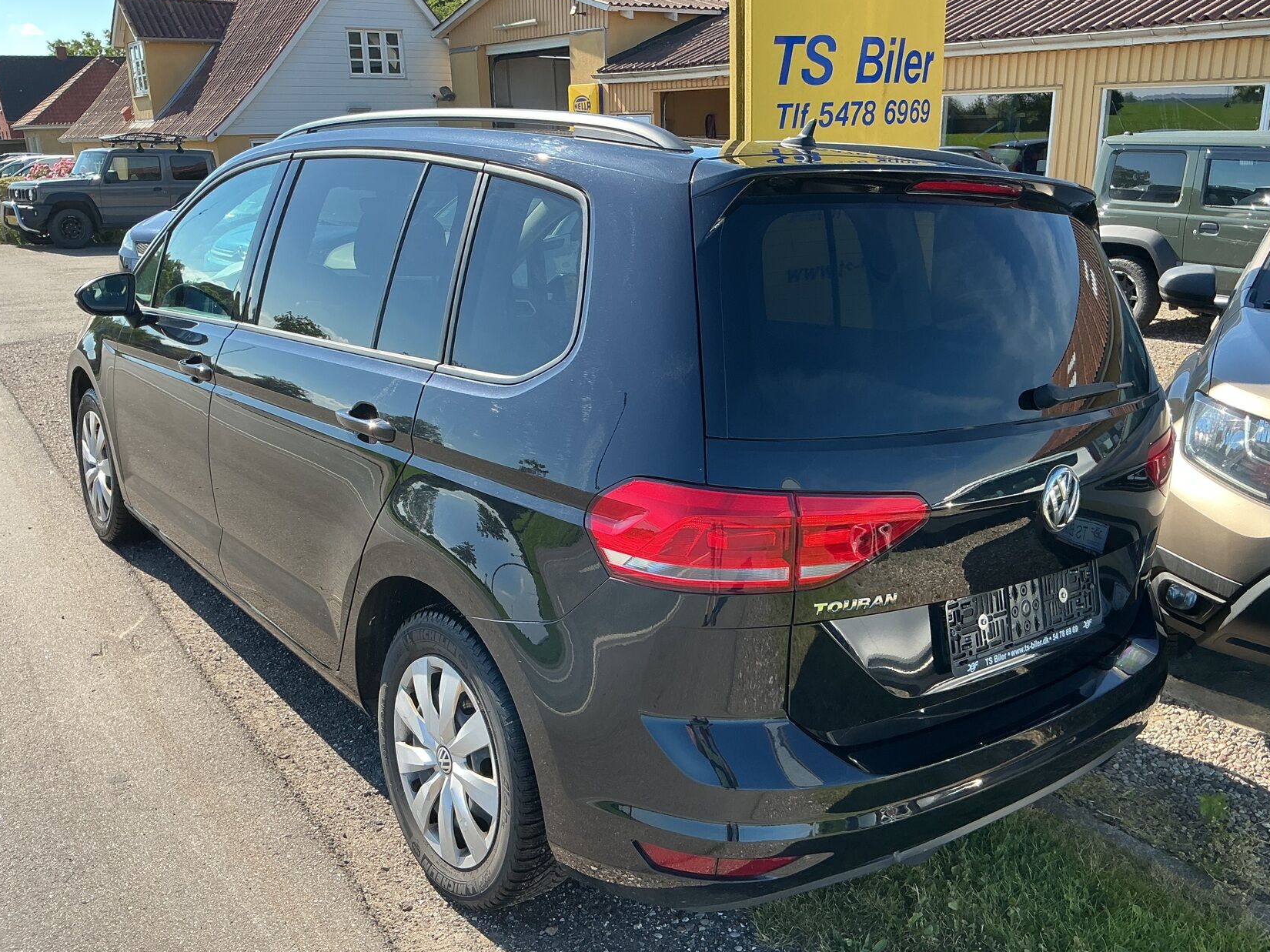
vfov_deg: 46.8
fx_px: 1100
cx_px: 653
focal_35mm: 30
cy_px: 473
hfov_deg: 60.0
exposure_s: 1/461
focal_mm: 3
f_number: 1.8
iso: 25
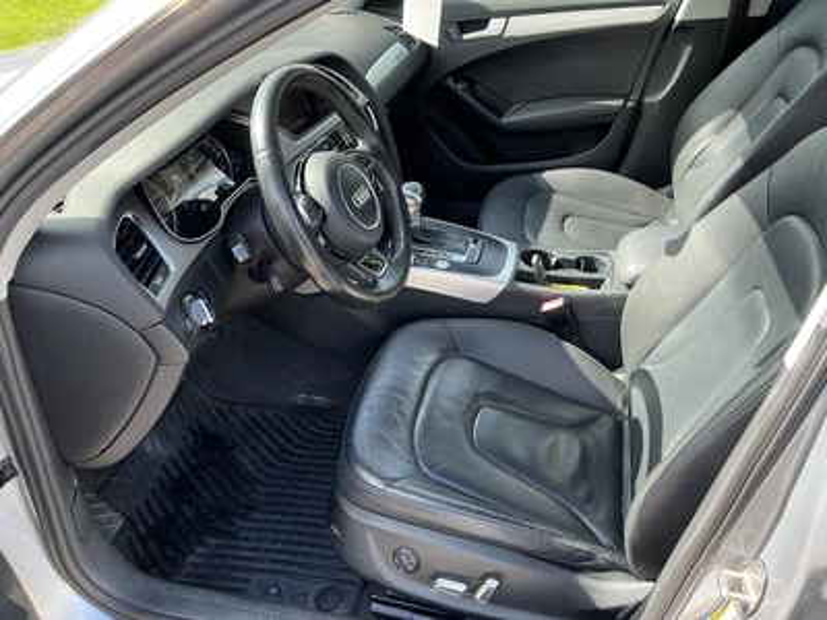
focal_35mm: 28
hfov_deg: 63.4
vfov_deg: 49.7
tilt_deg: -36.3
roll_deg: +4.8
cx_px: 414
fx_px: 669
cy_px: 310
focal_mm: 3
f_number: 1.8
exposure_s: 1/172
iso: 32
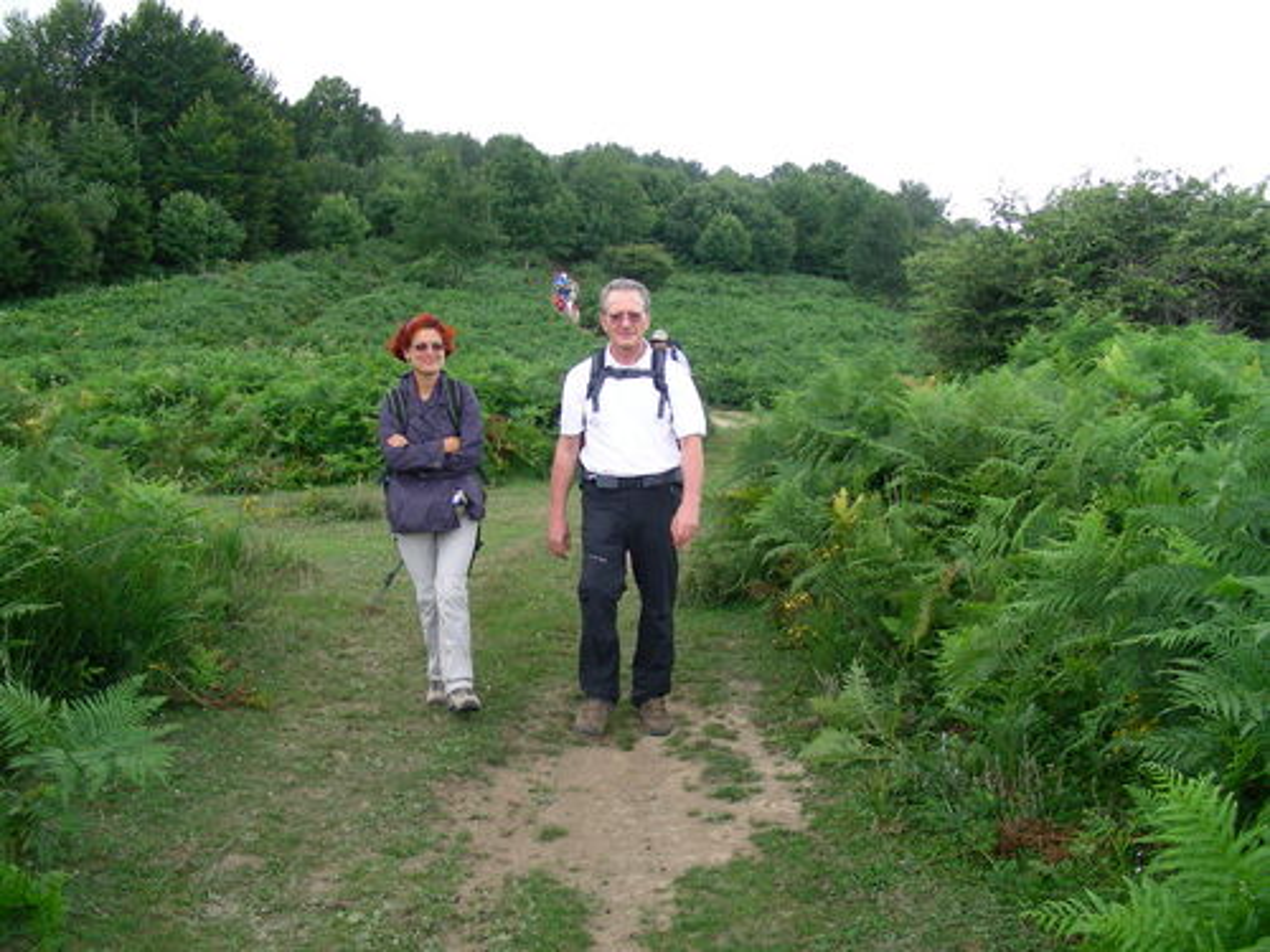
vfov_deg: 37.7
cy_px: 476
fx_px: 1394
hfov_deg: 49.0
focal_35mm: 38
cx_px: 635
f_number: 4
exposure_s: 1/116
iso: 50
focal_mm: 6.3
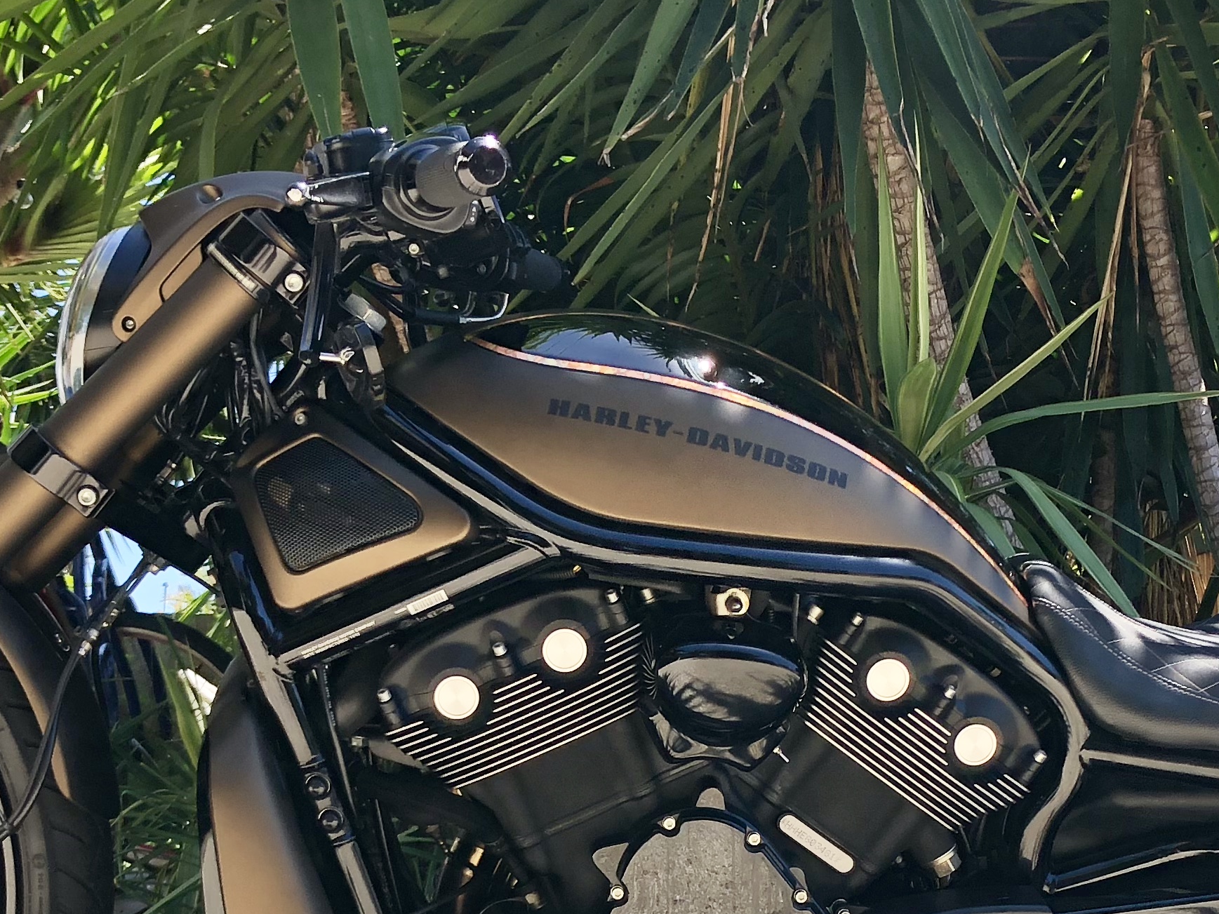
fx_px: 2289
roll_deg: +1.8
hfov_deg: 29.8
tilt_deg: -3.2
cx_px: 707
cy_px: 890
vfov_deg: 21.9
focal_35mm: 65
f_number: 1.8
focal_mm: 3.99
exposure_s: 1/387
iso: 20
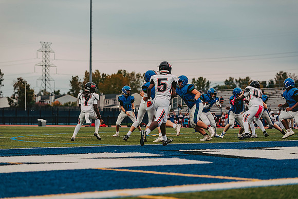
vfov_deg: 12.5
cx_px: 149
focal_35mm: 110
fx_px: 911
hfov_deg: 18.6
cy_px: 100
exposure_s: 1/1000
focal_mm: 110
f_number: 3.2
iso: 800
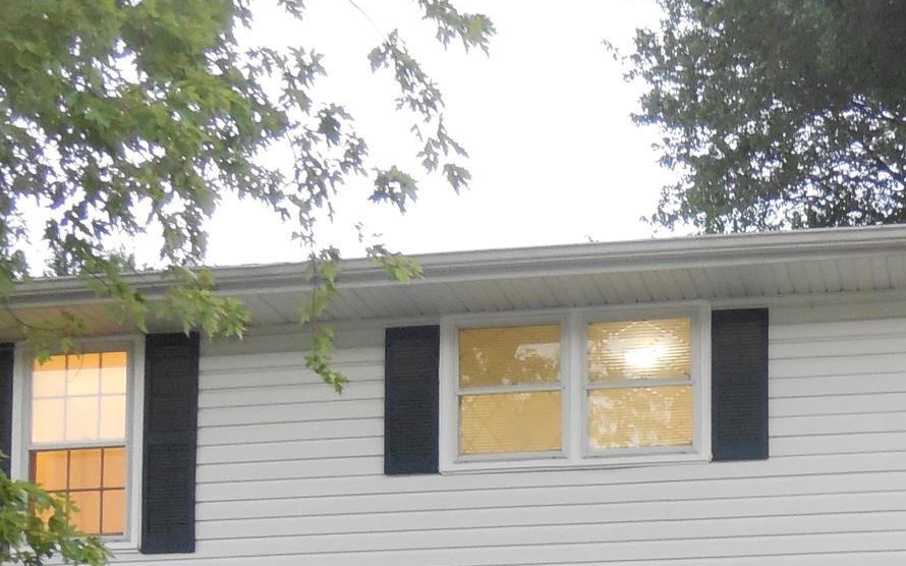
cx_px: 757
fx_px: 1506
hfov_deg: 32.3
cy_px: 761
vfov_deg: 19.4
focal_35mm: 61
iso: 450
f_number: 3.1
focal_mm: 4.5
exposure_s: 1/15
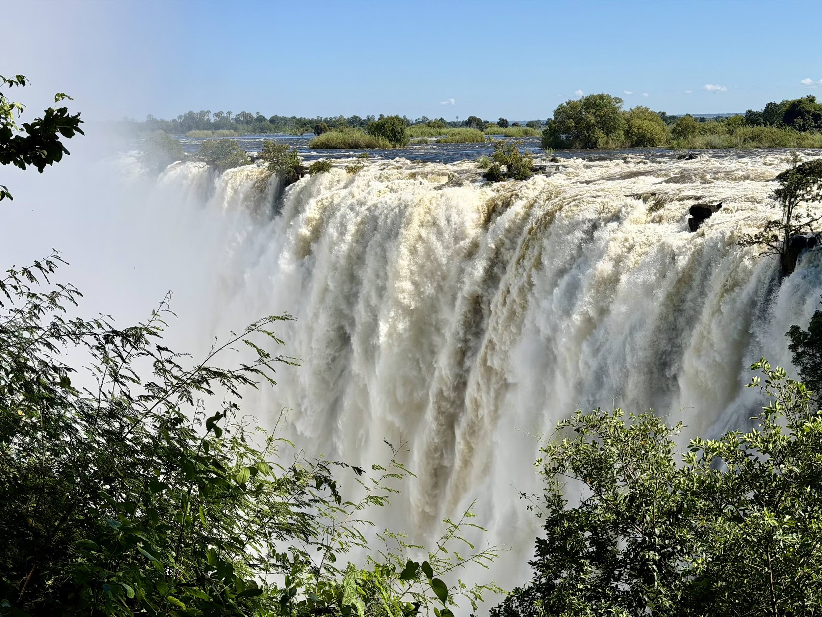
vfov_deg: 30.3
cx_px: 411
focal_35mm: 48
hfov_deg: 39.7
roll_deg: +0.5
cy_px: 308
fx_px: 1140
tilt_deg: -9.7
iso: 64
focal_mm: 6.76
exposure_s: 1/6024
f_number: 1.78
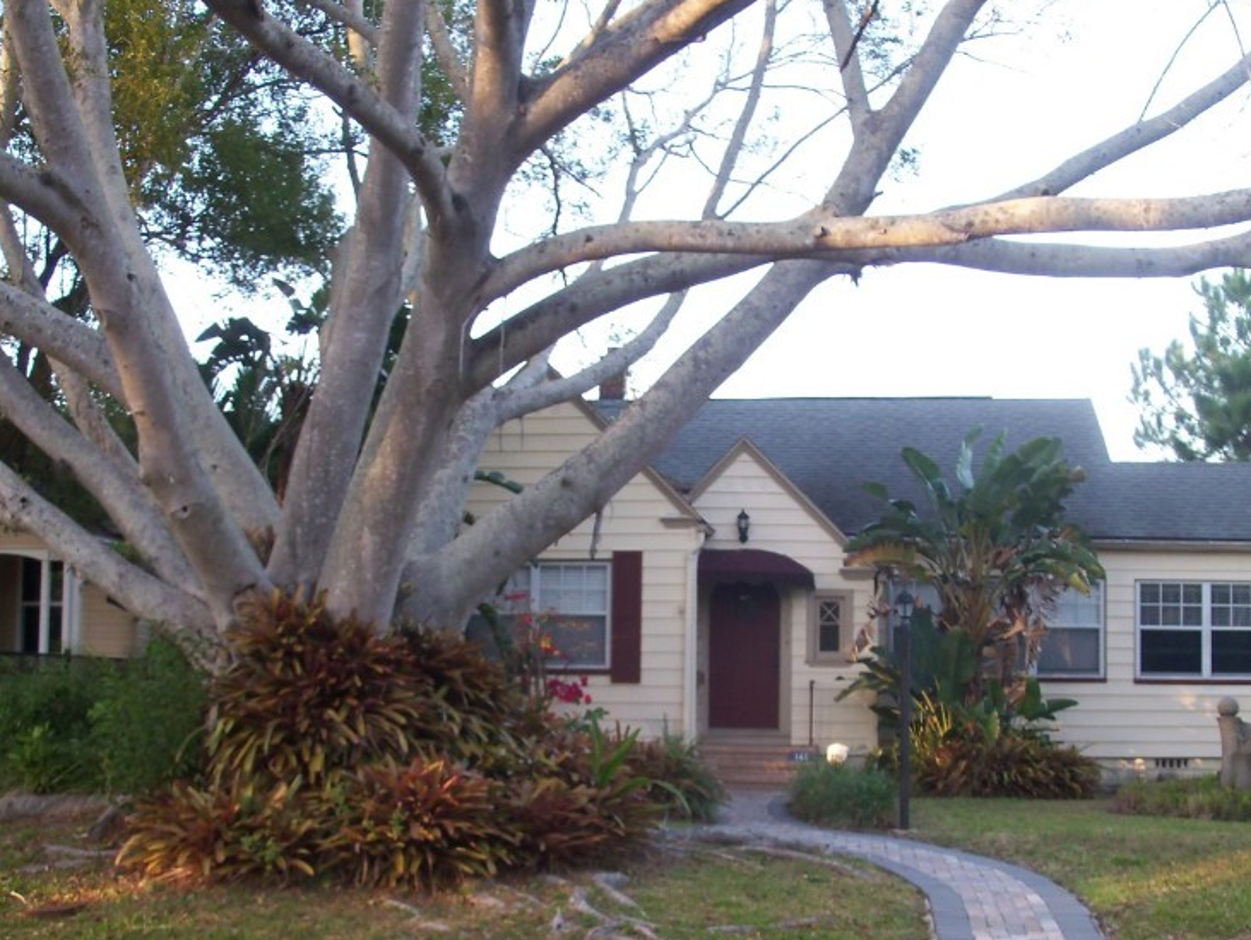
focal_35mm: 49
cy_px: 635
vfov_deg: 29.5
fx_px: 1772
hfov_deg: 38.8
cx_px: 710
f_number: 3
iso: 64
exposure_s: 1/40
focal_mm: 6.3
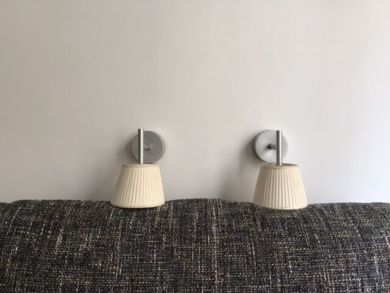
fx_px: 349
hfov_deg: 58.4
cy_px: 146
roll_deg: -3.0
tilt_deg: -6.0
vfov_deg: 45.4
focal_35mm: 31
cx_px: 195
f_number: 2.4
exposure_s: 1/33
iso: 80
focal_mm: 3.3
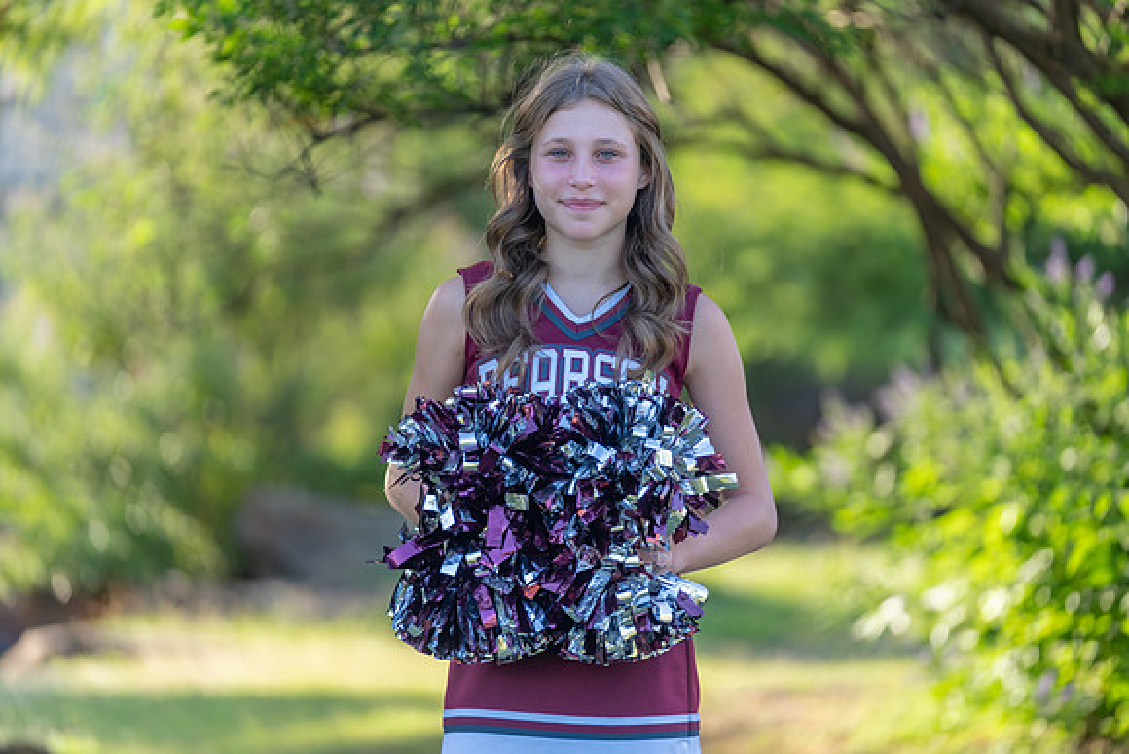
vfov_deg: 9.0
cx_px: 564
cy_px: 377
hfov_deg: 13.5
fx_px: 4768
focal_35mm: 152
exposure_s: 1/320
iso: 125
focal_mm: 152
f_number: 2.8
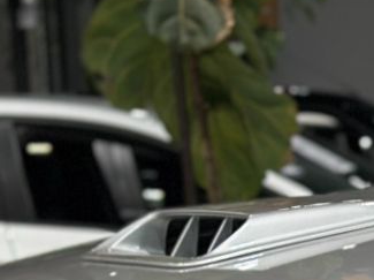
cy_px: 740
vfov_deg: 5.0
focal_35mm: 284
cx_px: 644
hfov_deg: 6.8
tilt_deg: -11.5
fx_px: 3065
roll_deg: +0.8
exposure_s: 1/120
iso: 125
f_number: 1.78
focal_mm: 6.86
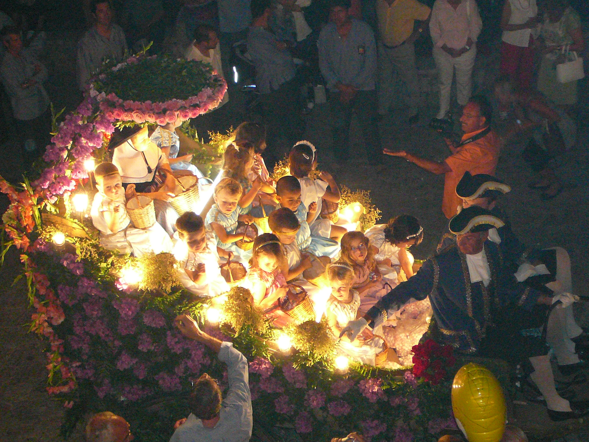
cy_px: 221
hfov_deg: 29.8
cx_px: 294
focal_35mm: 65
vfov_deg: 22.6
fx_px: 1106
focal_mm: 7.8
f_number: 3.4
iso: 400
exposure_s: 1/30
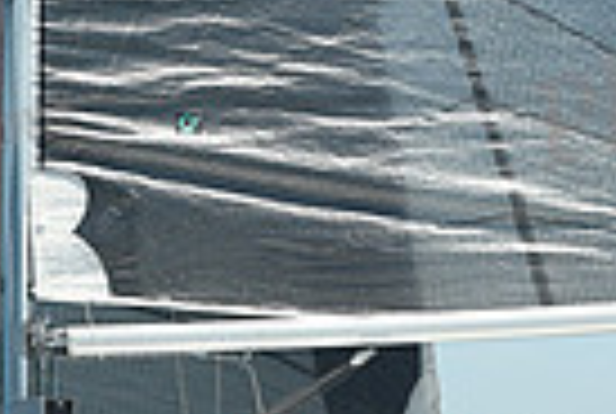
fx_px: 5076
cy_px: 349
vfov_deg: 4.7
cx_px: 306
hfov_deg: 6.9
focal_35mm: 296
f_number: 6.3
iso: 320
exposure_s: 1/1000
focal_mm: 70
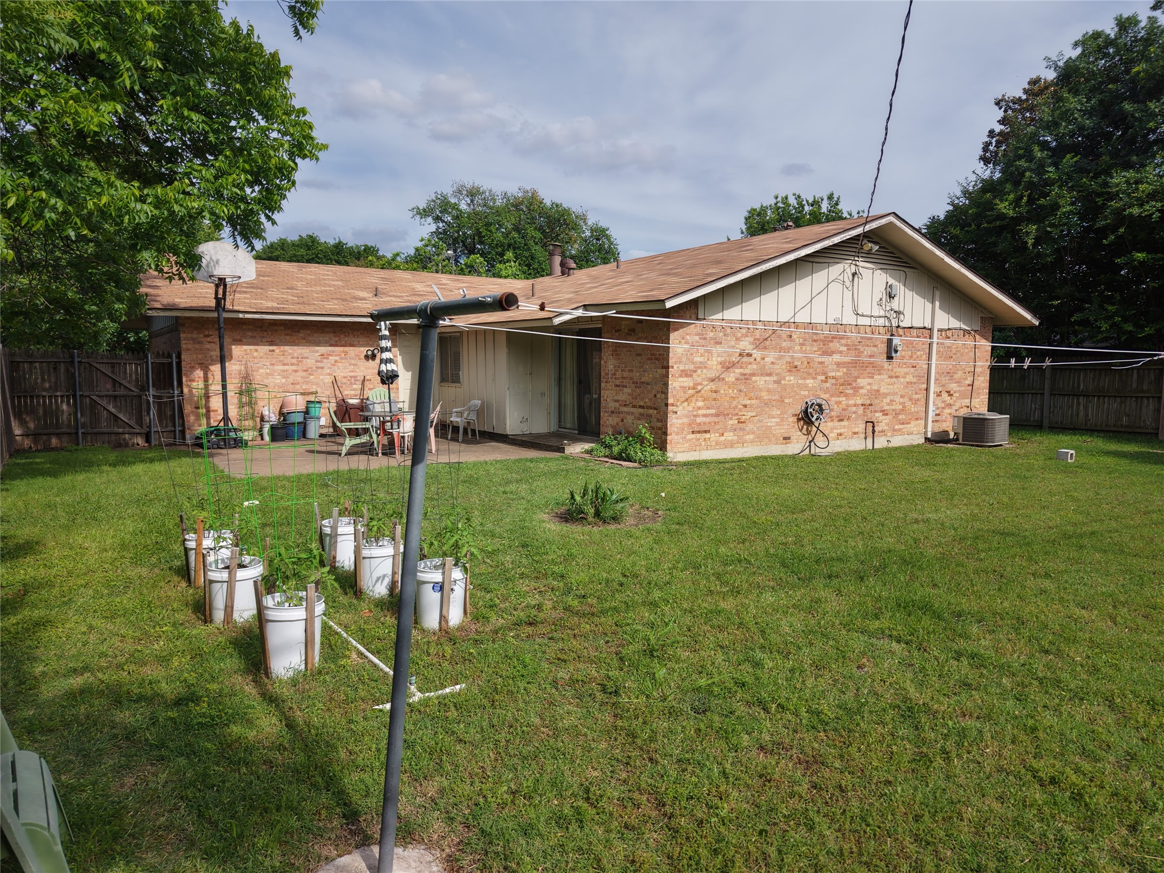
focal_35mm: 24
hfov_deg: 71.6
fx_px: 807
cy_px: 436
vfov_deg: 56.8
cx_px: 582
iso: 180
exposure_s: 1/5000
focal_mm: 8.67
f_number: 1.8
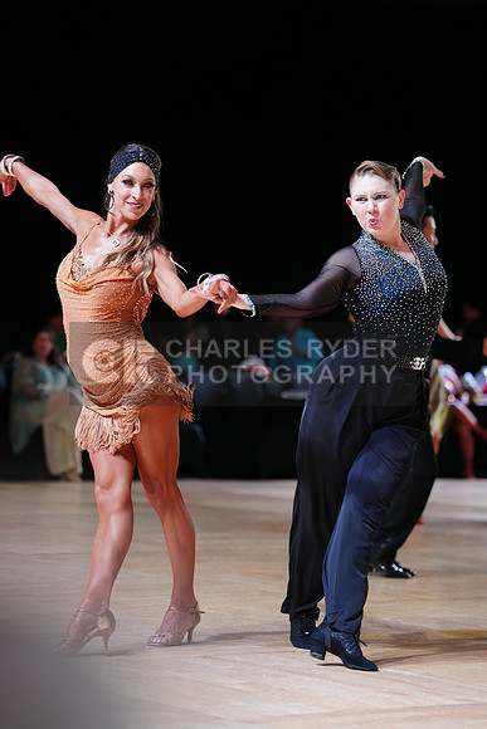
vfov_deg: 17.8
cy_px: 364
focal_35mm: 115
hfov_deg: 11.9
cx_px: 244
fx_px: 2332
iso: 800
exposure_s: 1/400
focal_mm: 115
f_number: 2.8
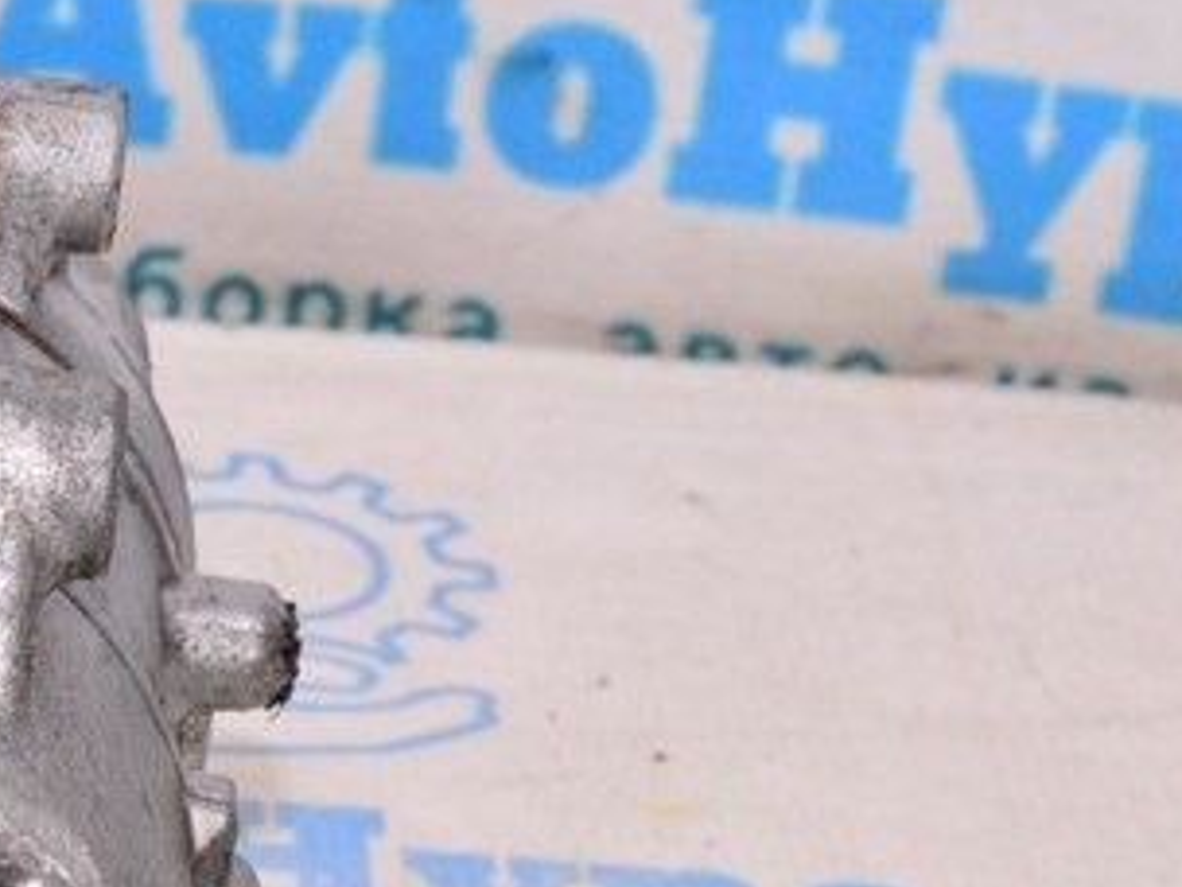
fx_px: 5143
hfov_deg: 12.7
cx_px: -296
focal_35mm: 151
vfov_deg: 9.7
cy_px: 1095
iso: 1600
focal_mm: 31
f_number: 8
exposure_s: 1/125
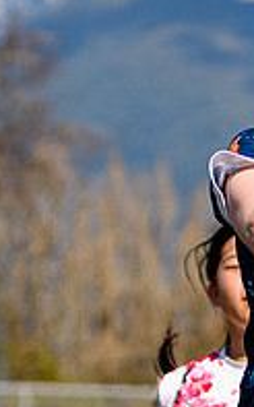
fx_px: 6218
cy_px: 483
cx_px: 410
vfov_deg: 3.7
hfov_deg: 2.3
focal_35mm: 561
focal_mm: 70
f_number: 3.2
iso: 100
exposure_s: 1/2500
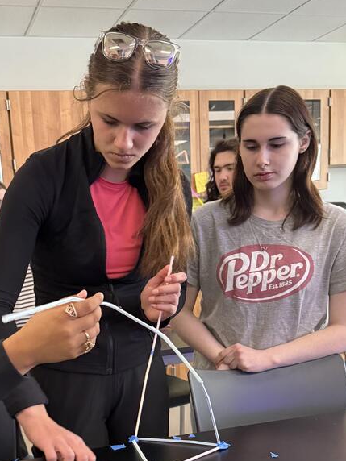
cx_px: 99
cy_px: 343
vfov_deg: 42.6
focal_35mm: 43
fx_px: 573
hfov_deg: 33.1
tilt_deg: -10.6
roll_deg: +3.5
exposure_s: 1/46
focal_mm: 6.76
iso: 800
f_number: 1.78
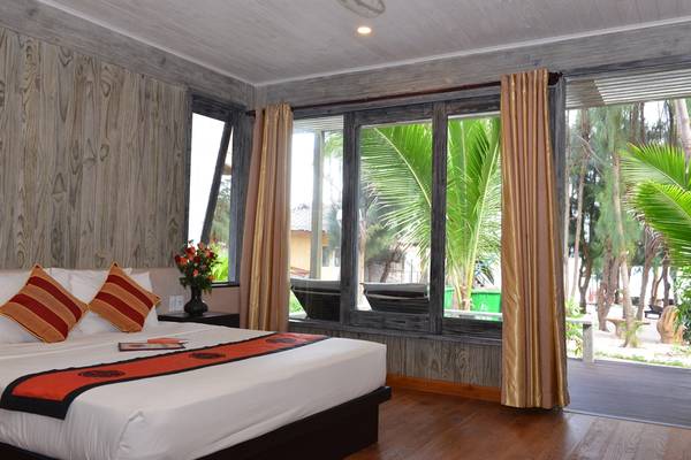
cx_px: 346
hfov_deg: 58.7
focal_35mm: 32
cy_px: 230
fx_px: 614
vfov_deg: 41.1
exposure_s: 1/60
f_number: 8
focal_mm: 32
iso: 2200
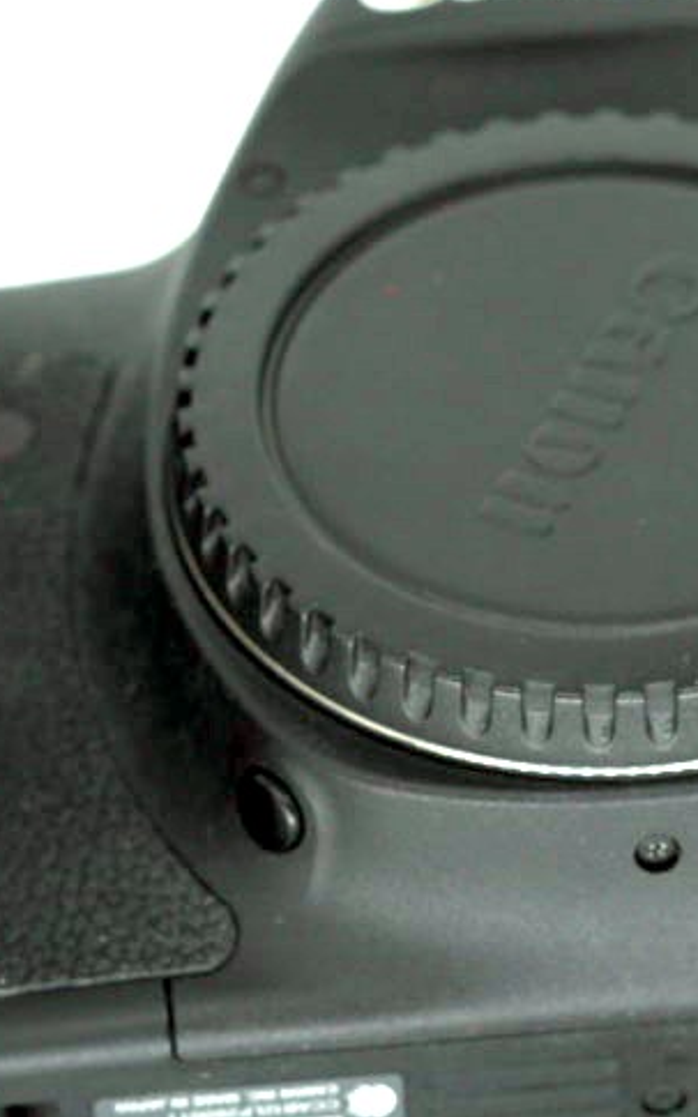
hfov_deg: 7.7
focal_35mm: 170
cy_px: 527
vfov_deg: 12.3
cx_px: 613
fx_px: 5176
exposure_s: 1/640
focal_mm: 50
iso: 640
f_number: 5.6
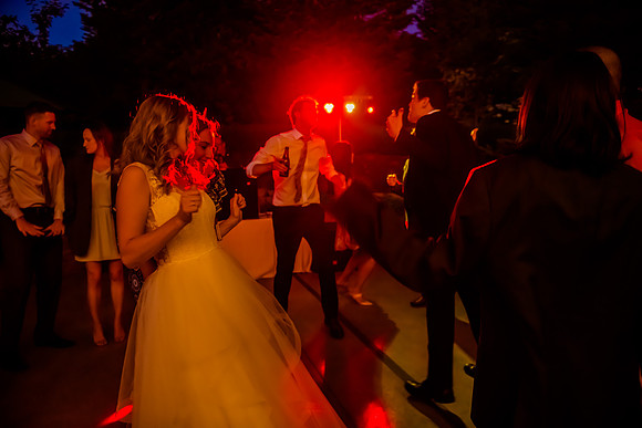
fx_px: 428
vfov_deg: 53.2
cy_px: 214
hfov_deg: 73.7
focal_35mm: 24
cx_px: 321
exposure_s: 1/100
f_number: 2.8
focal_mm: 24
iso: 8000
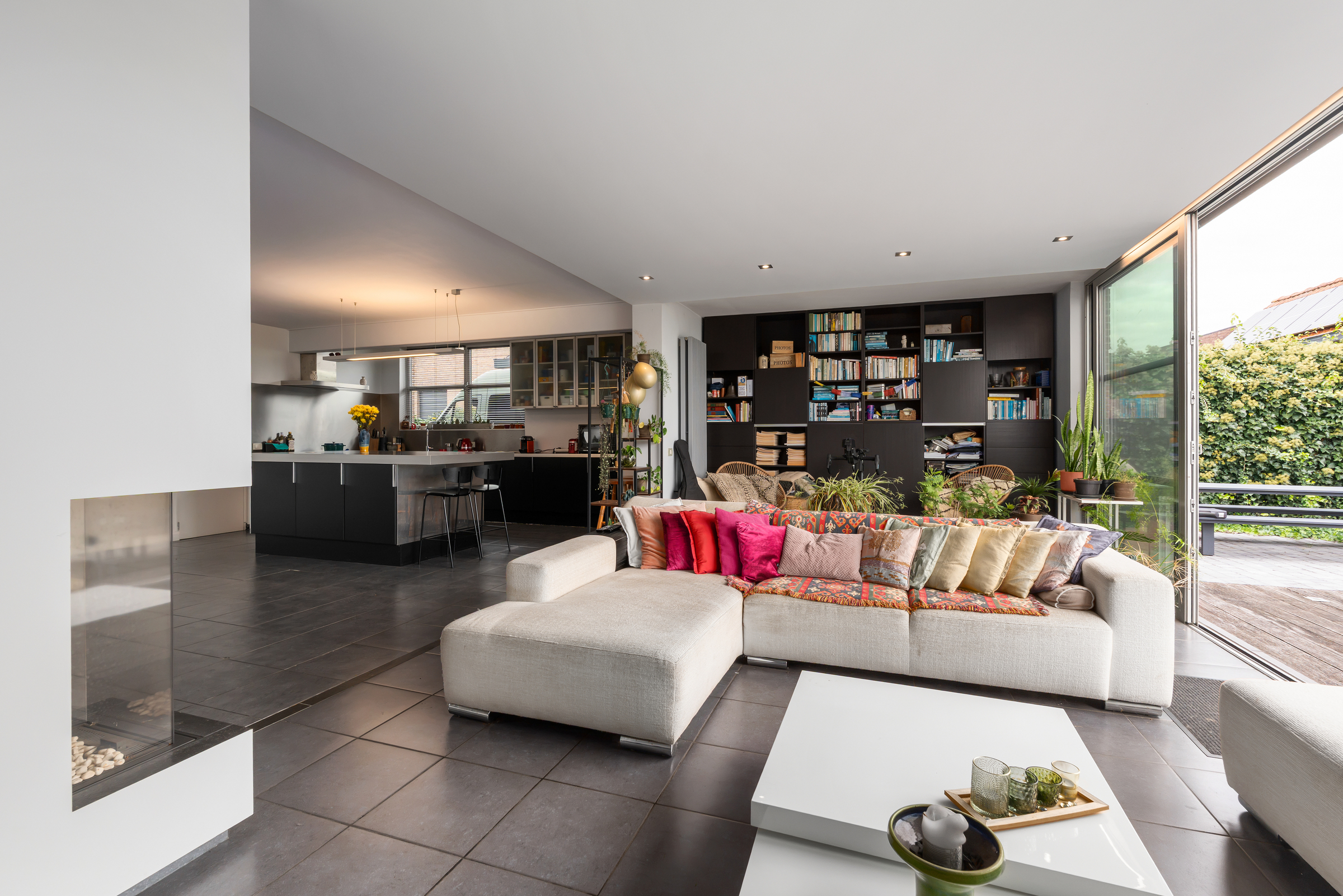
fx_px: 597
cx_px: 672
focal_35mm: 16
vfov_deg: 73.8
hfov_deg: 96.7
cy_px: 448
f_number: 11
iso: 320
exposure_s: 1/30
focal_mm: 16
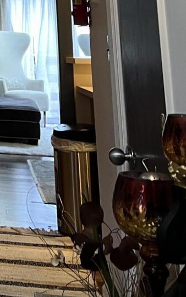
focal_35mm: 102
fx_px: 826
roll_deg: -1.3
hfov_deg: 11.3
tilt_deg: +13.1
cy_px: -177
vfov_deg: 17.8
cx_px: -216
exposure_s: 1/60
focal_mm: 5.7
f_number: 1.5
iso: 125
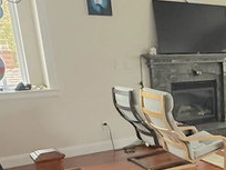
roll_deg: +0.1
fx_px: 359
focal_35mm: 55
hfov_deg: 30.9
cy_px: 151
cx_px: 253
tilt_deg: -14.8
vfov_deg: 25.8
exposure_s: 1/120
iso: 640
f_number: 2.2
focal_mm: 2.22
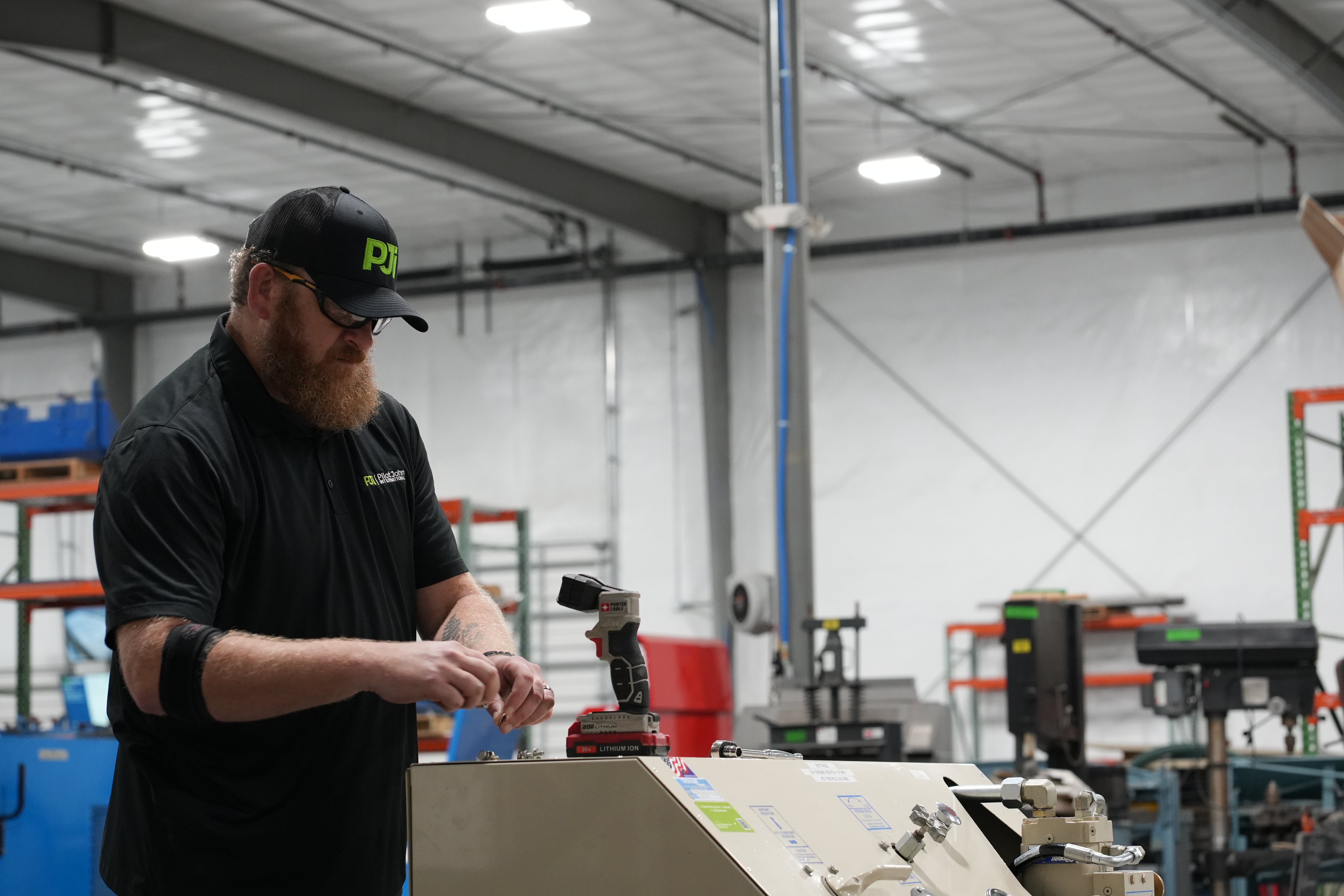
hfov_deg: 23.9
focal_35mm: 85
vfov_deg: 16.1
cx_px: 672
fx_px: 3173
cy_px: 448
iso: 3200
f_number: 5.6
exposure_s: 1/100
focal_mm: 85
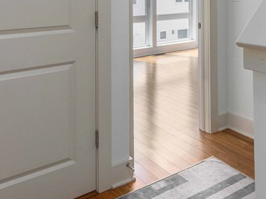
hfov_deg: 47.8
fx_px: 300
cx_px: 143
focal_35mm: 39
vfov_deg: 33.9
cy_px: 5
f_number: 8
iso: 125
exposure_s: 1/60
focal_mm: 14
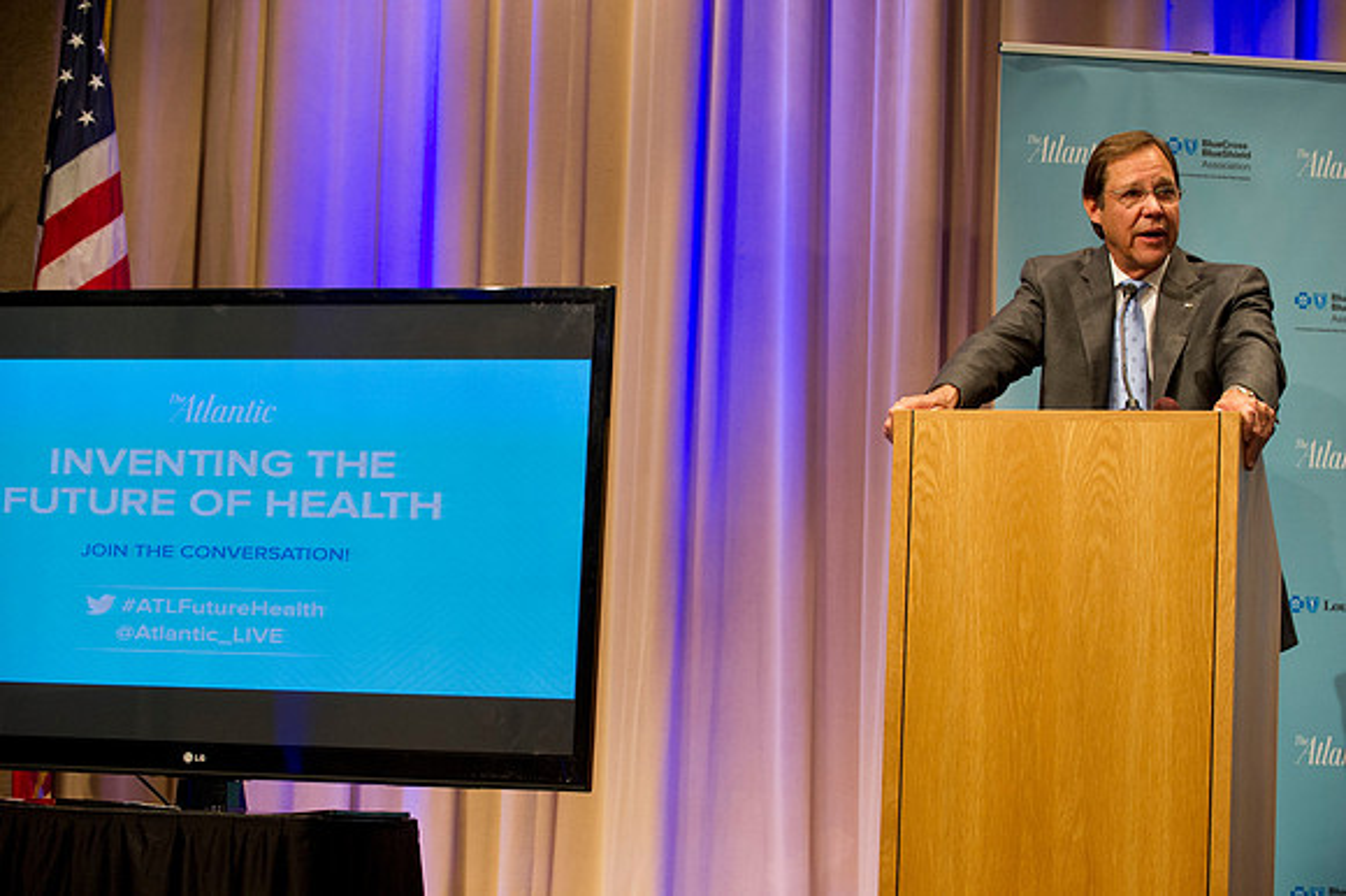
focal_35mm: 95
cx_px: 673
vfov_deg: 14.4
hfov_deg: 21.5
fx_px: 3550
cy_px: 448
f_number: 4
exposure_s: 1/125
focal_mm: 95
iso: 2500
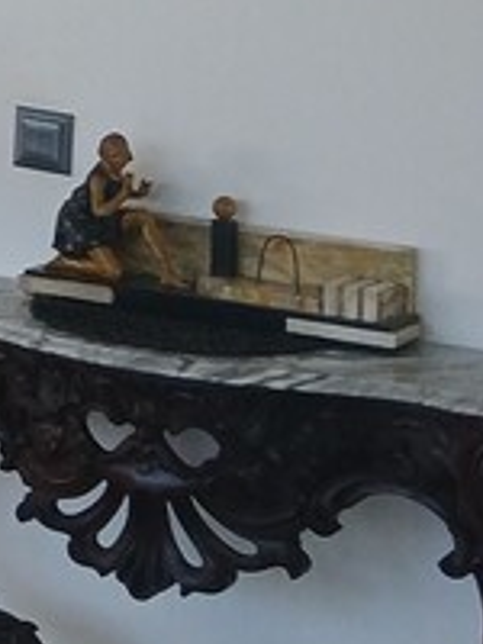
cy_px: -293
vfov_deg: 14.0
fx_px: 2474
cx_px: -586
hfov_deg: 10.0
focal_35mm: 133
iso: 125
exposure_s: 1/50
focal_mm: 3.98
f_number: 1.8
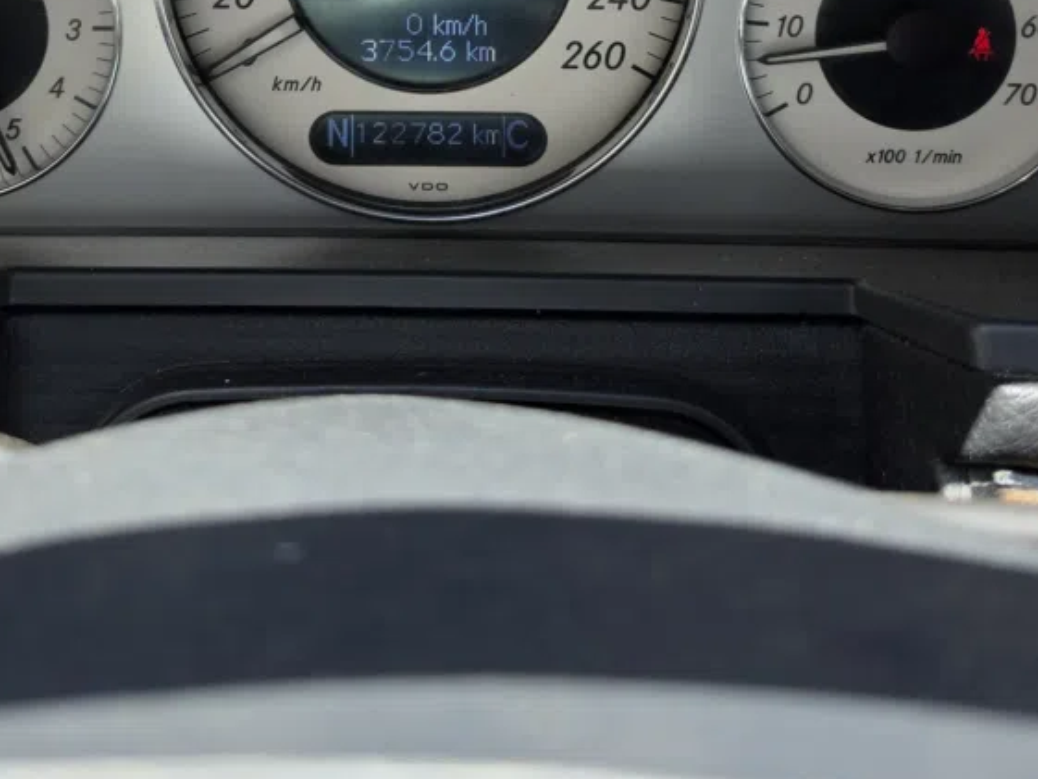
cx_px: 429
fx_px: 1680
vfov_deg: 23.6
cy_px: -186
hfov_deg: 34.3
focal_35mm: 56
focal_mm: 6.5
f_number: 1.4
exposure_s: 1/2333
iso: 64
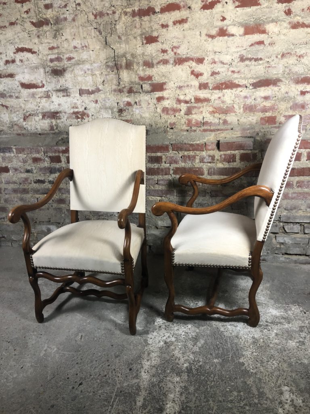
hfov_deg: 49.7
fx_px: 334
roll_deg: +3.1
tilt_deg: -19.1
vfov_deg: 63.4
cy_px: 207
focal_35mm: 28
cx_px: 155
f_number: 1.8
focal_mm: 4
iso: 50
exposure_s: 1/17
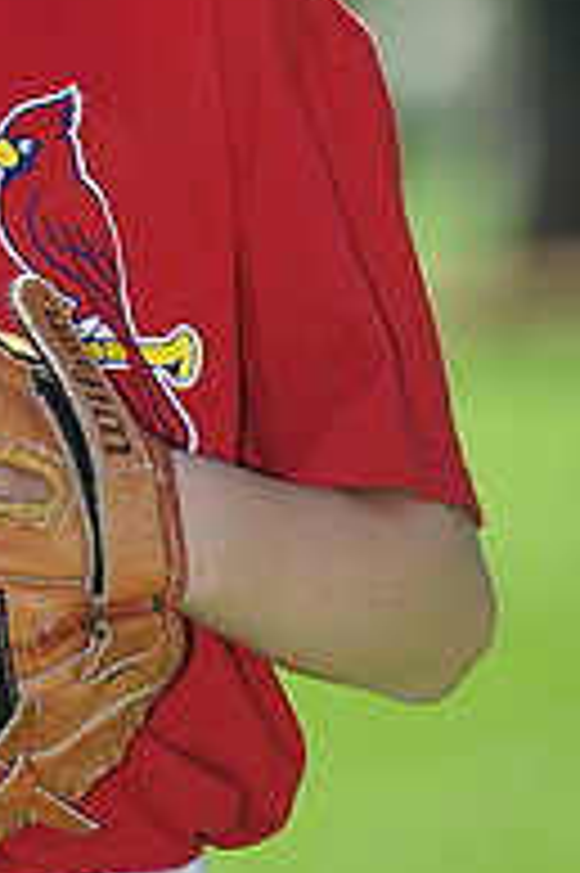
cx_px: -238
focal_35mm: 537
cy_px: -171
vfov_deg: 3.8
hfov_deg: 2.6
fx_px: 13000
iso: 200
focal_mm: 180
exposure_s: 1/800
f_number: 4.5
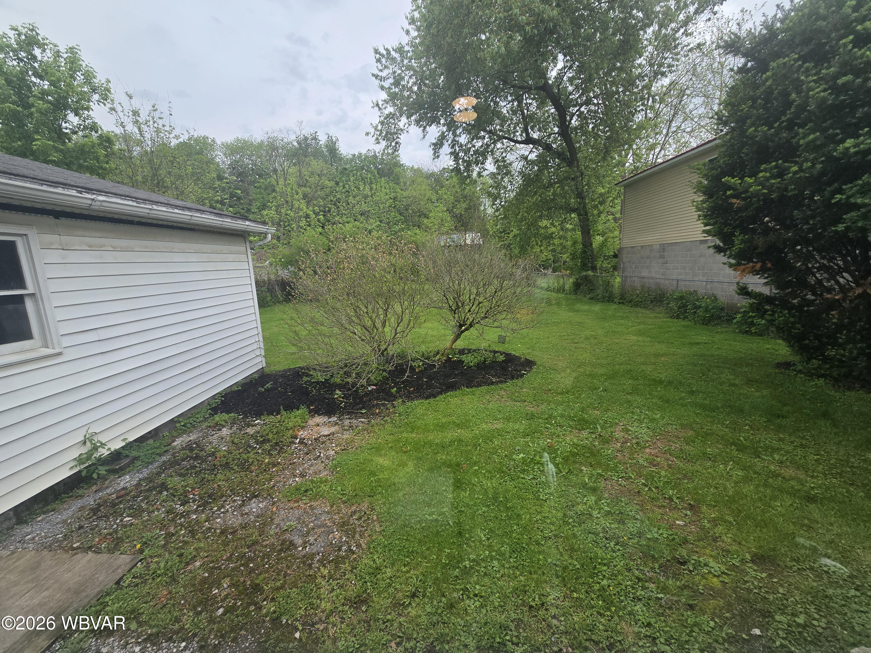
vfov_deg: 89.9
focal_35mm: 13
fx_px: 327
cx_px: 436
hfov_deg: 106.2
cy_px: 326
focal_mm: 2.2
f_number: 2.2
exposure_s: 1/850
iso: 50
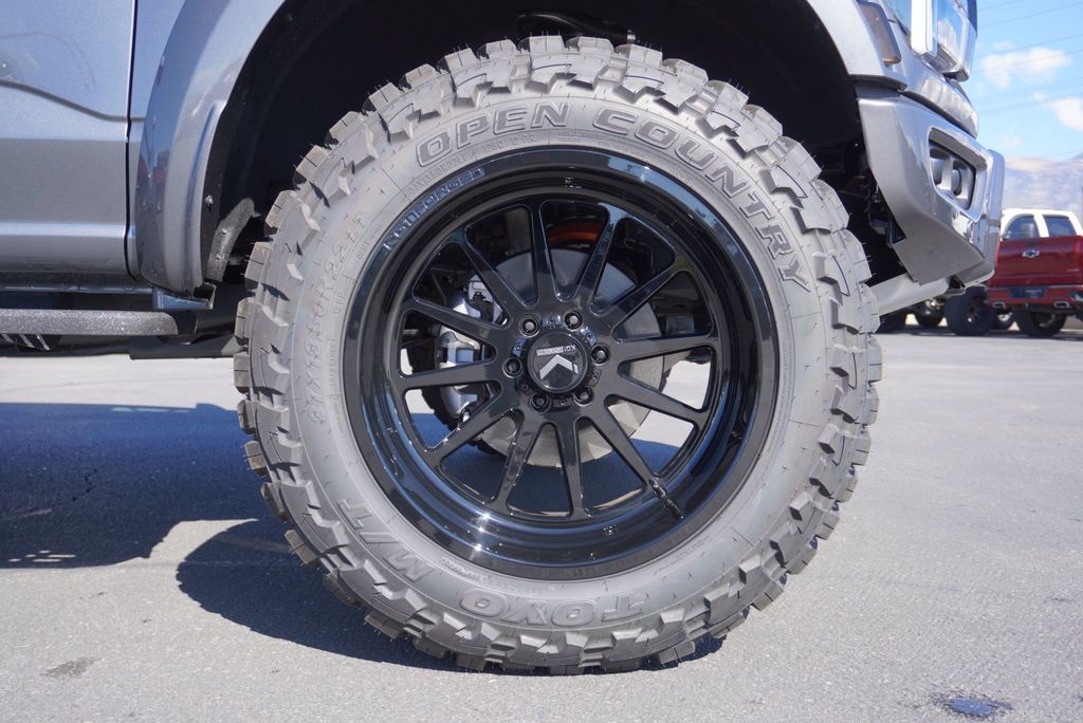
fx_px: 1038
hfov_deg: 55.1
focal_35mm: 34
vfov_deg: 38.4
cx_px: 542
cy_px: 362
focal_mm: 23
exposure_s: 1/250
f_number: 4.5
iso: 100
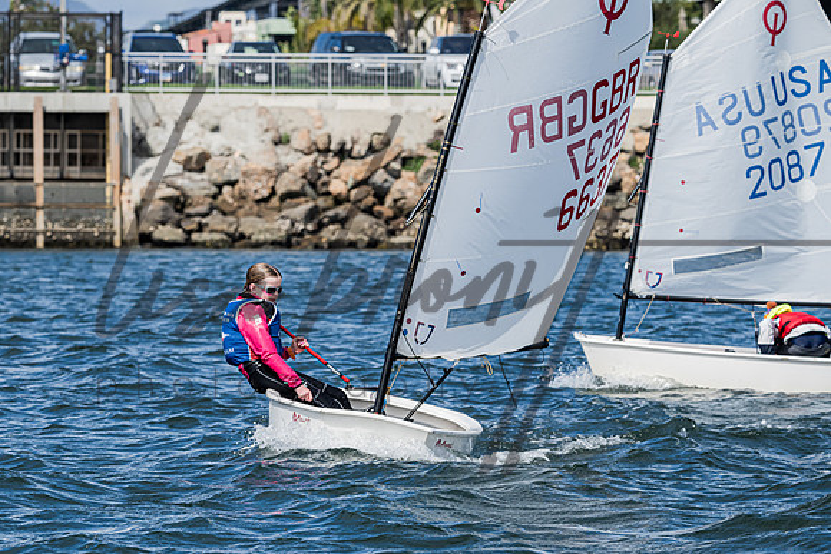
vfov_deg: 5.0
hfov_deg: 7.5
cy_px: 301
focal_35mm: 274
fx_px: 6315
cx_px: 264
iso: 320
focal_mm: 200
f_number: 8
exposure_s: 1/1000
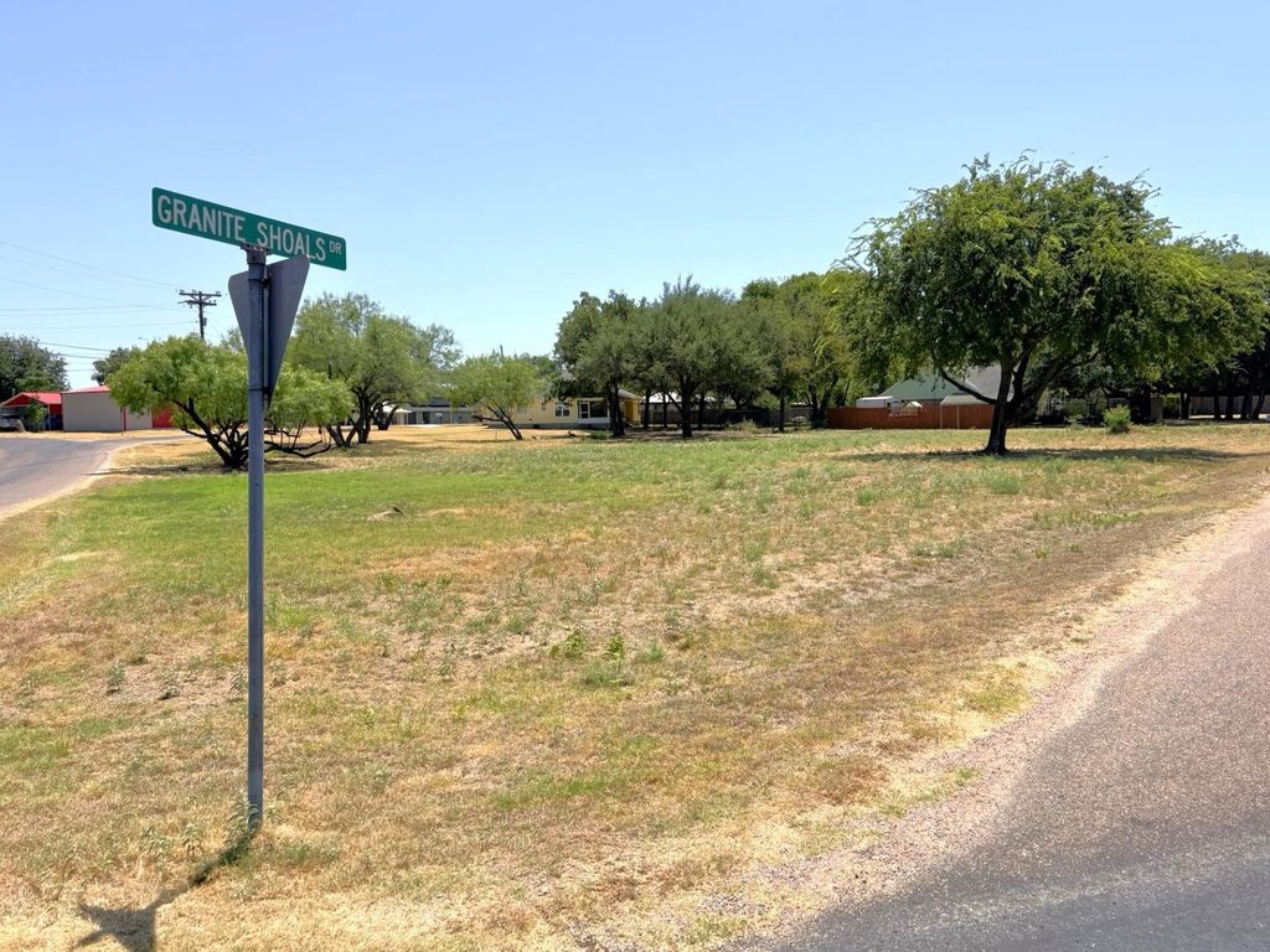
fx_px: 954
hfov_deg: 67.3
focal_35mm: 26
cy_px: 476
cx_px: 635
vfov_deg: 53.1
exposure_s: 1/4608
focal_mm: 5.96
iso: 50
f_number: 1.6
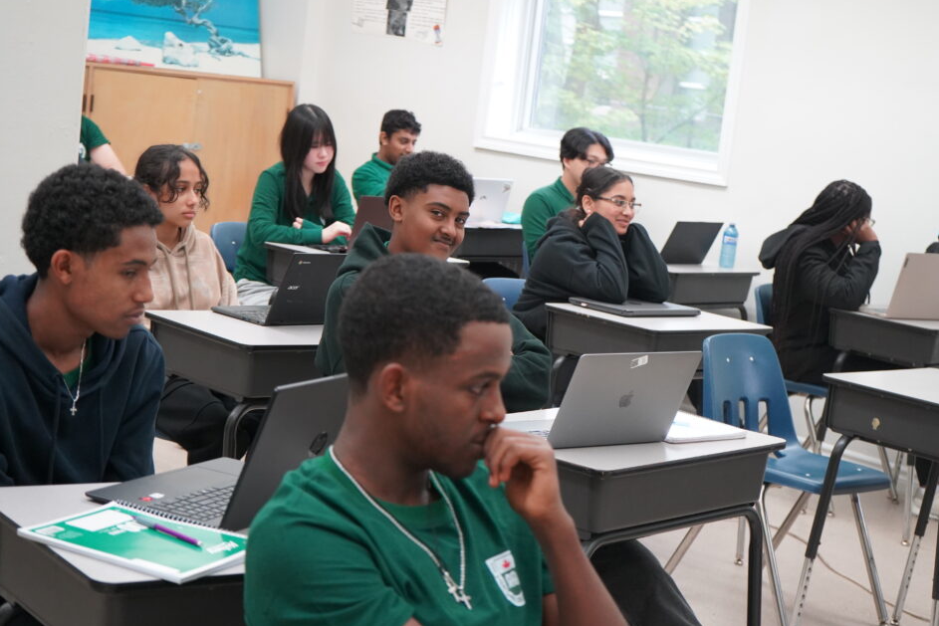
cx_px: 494
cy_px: 310
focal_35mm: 63
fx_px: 1643
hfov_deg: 31.9
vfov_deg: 21.6
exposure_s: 1/160
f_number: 5
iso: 5000
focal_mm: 58
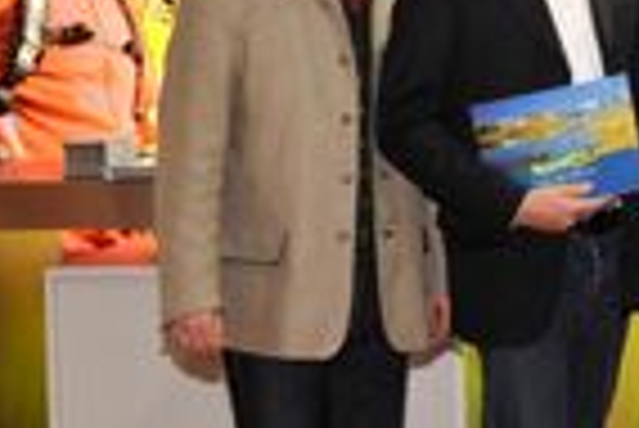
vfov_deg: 10.0
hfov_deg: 14.6
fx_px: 2434
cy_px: 124
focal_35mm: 137
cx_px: 711
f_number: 6.3
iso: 1600
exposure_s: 1/80
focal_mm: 38
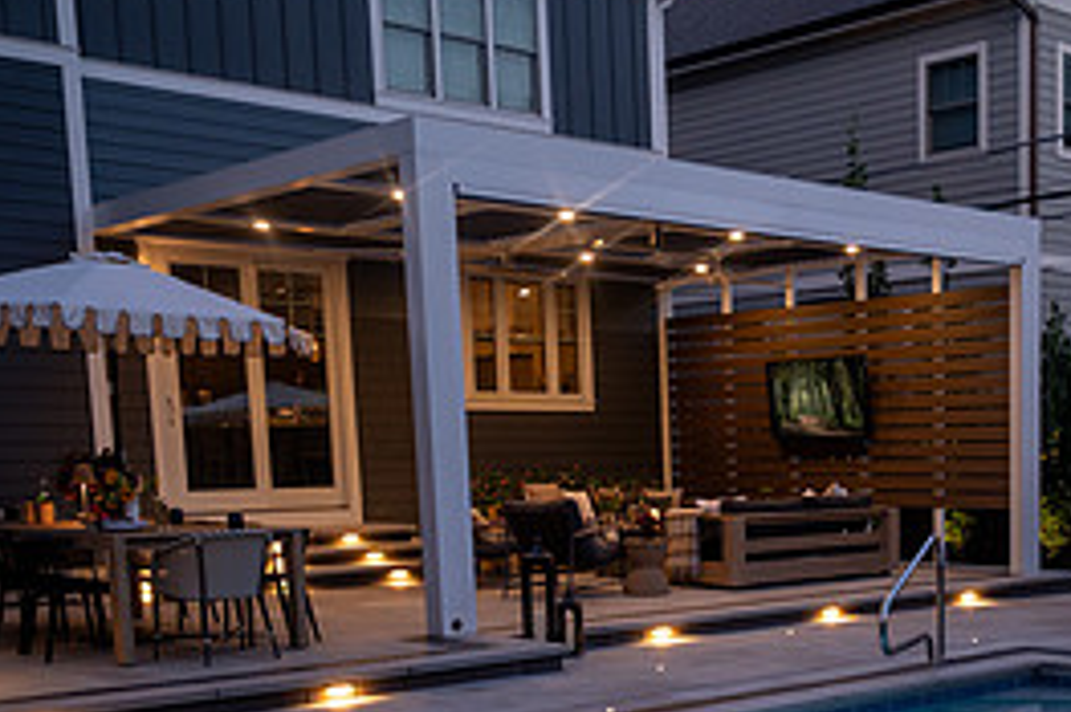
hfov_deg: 35.9
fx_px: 1576
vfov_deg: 24.5
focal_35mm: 53
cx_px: 908
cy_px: 692
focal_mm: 24
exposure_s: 1/50
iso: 800
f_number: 4
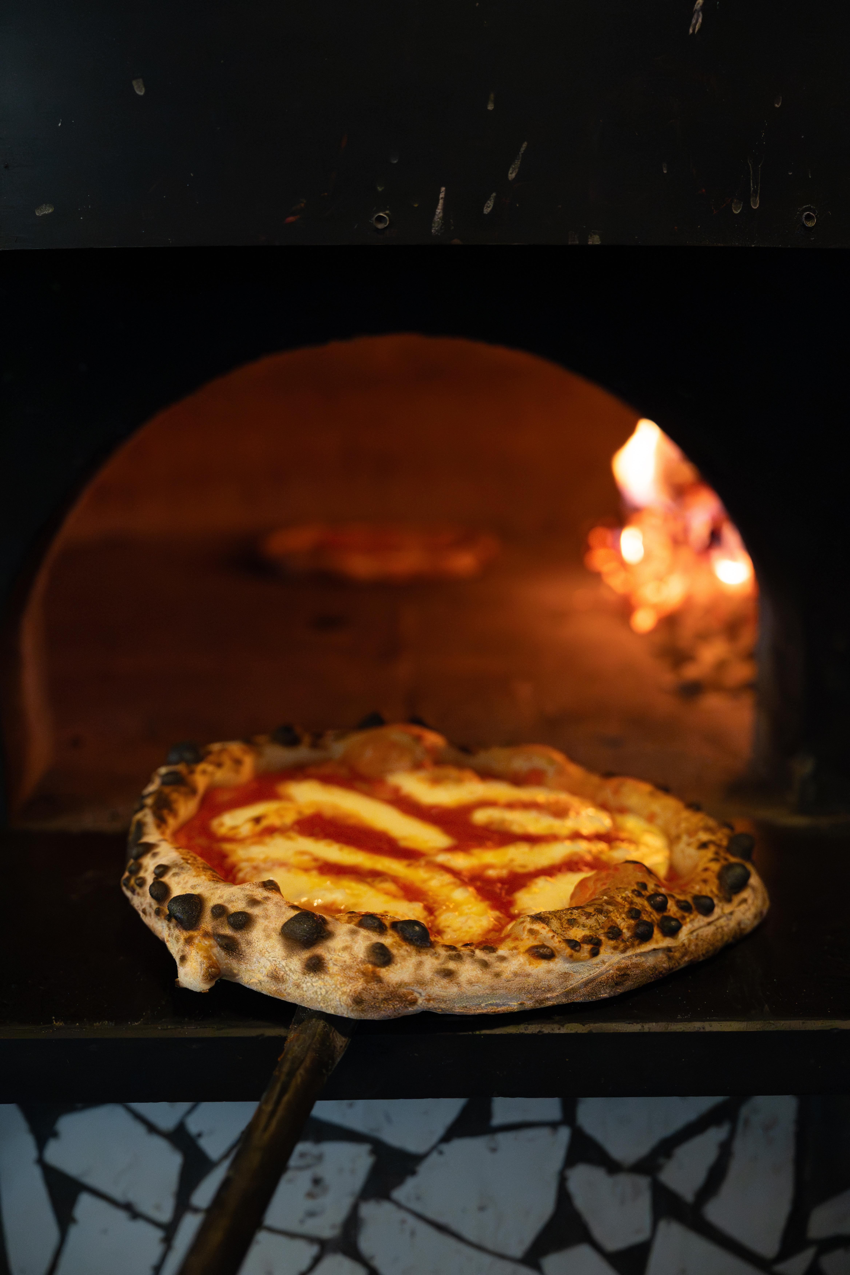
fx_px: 1487
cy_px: 638
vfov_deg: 46.4
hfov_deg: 31.9
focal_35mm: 42
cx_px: 425
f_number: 2.8
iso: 12800
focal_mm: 42
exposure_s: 1/200
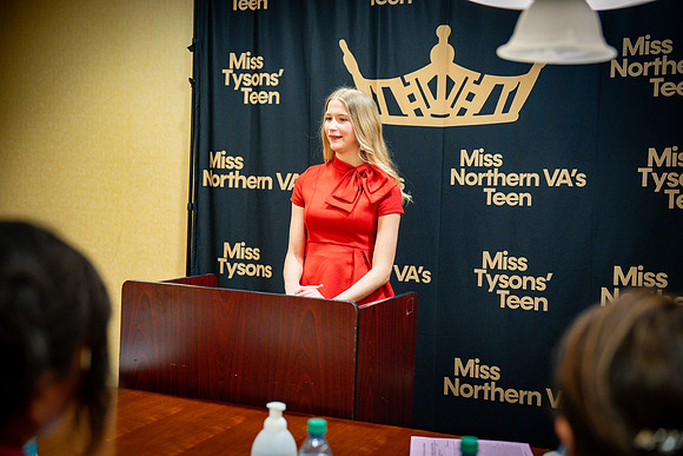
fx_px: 911
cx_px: 342
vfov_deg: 28.1
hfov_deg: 41.1
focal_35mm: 48
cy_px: 228
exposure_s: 1/125
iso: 1600
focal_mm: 48
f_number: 2.8
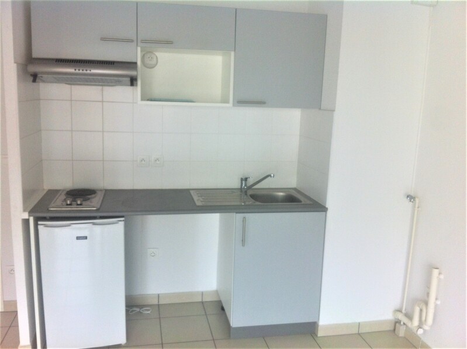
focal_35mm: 35
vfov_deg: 40.6
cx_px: 234
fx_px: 472
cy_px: 174
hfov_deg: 52.7
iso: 80
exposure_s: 1/60
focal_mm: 3.85
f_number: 2.8
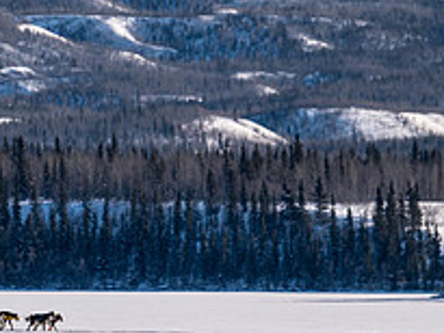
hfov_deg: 3.6
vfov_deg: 2.7
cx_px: 78
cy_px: 259
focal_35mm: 544
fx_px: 6982
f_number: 4.5
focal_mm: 200
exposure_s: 1/2000
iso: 100
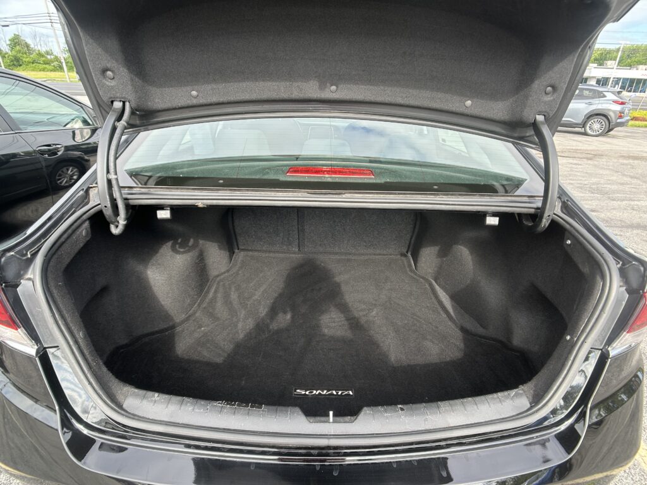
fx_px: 486
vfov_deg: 53.1
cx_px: 324
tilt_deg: -24.7
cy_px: 242
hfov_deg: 67.3
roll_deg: -1.5
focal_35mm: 26
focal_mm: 5.7
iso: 50
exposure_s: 1/411
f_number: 1.5
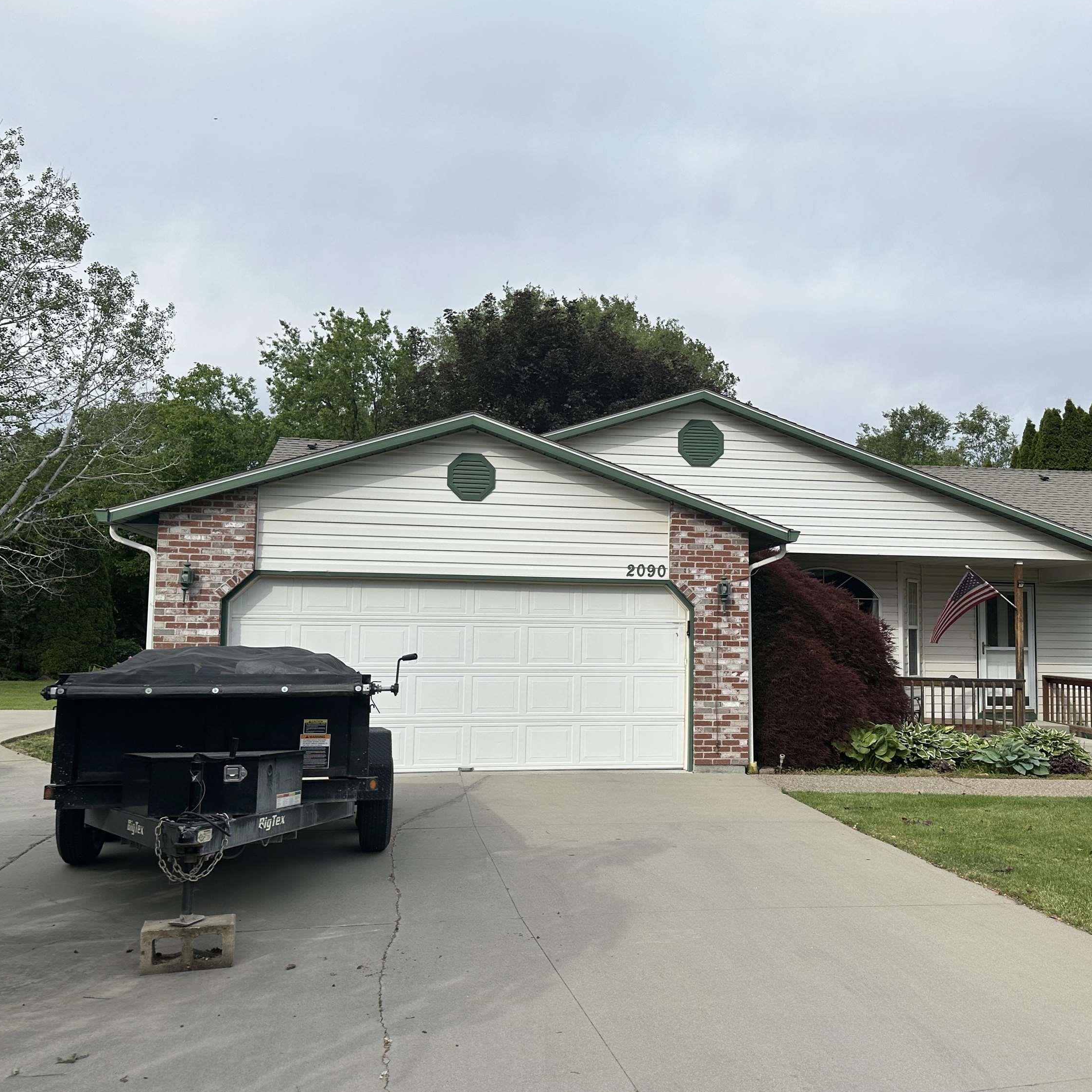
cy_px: 554
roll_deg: -0.5
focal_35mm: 29
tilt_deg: +4.0
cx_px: 619
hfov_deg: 55.4
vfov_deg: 55.6
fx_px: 1035
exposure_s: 1/4762
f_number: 1.78
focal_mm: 6.86
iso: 80
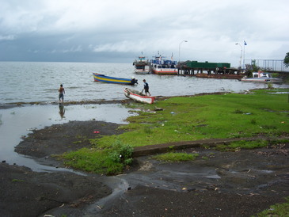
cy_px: 108
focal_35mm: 36
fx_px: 301
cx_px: 144
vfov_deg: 39.7
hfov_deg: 51.3
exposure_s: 1/400
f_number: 4.8
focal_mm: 7.5
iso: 80
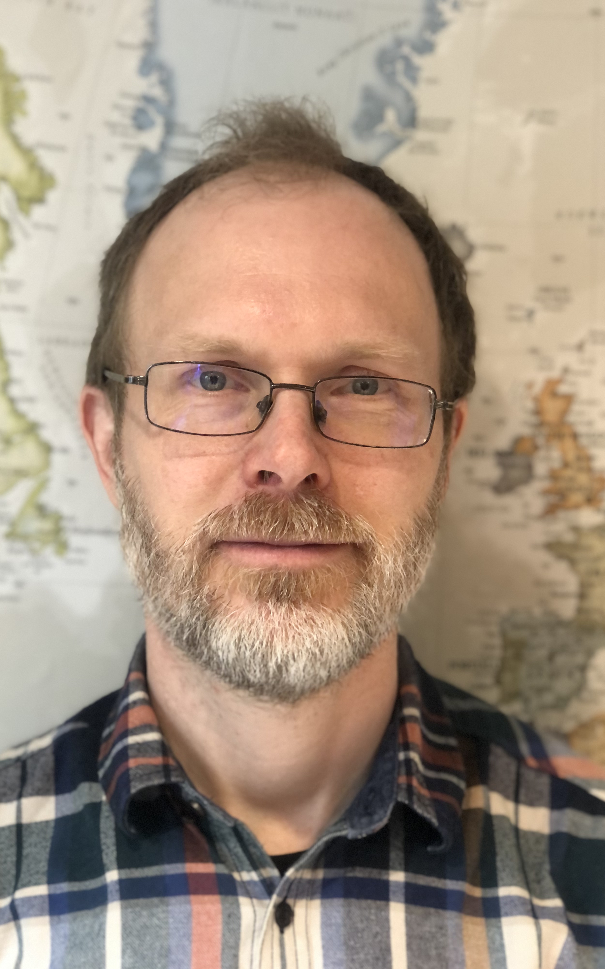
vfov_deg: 33.5
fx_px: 1609
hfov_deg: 21.3
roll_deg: +0.2
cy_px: 482
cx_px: 285
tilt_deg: -3.0
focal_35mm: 61
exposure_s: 1/33
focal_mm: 6.6
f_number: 2.8
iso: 250
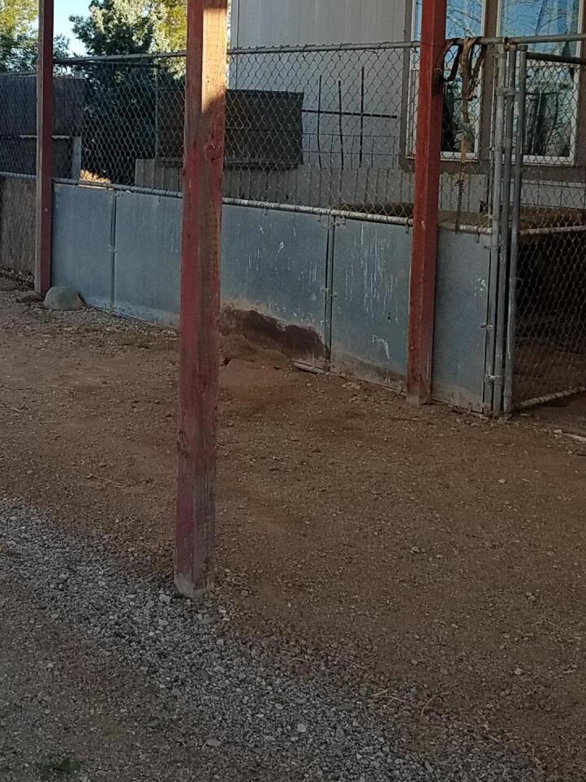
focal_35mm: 54
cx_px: 142
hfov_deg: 26.7
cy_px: 227
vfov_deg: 35.0
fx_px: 1219
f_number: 1.7
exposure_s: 1/920
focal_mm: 4.2
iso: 40
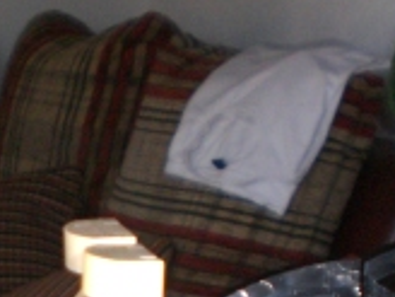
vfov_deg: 9.5
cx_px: 2
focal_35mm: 148
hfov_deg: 13.2
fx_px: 1689
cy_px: 553
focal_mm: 6.3
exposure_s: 1/60
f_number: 3.1
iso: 200
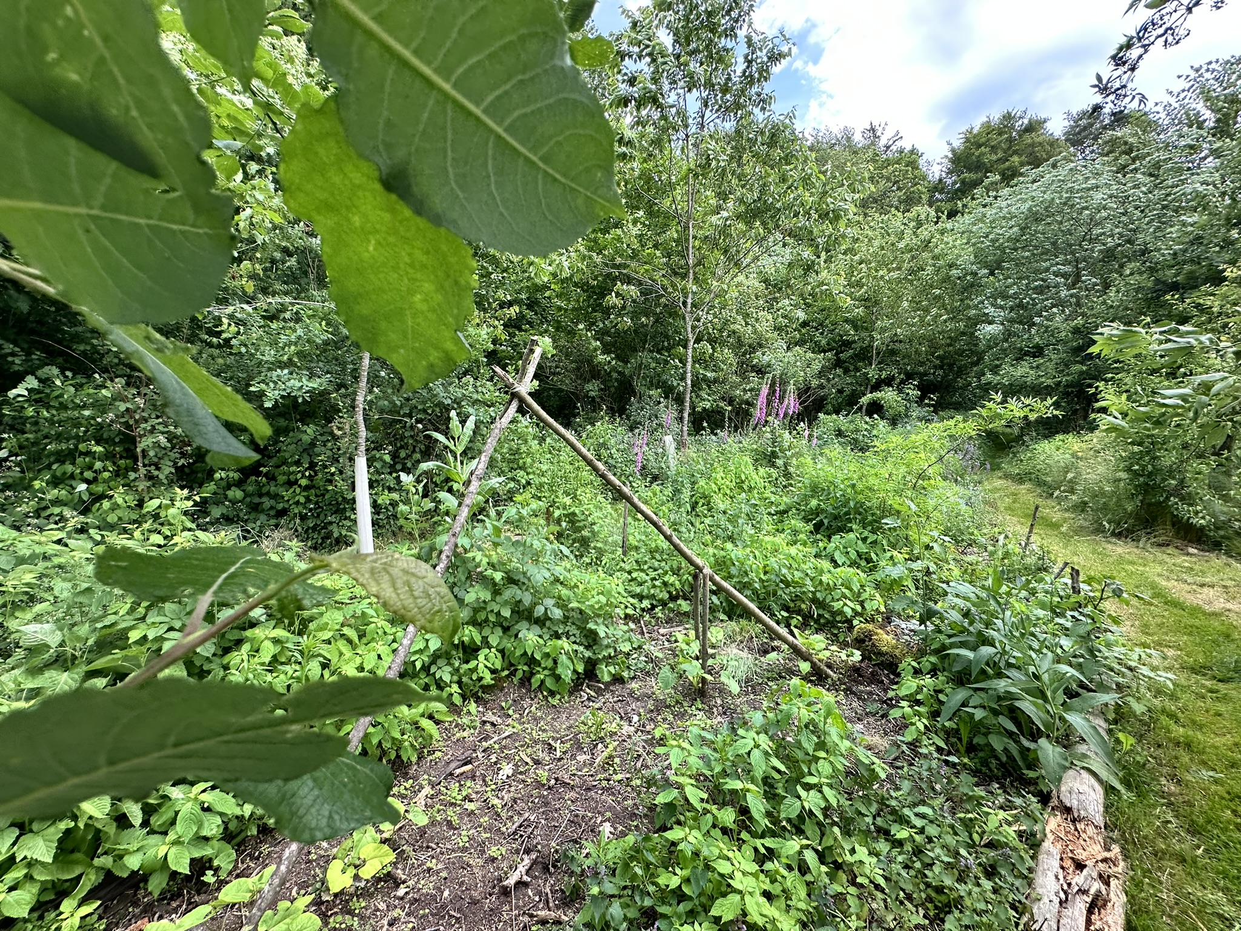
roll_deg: +3.2
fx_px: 502
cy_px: 466
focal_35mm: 14
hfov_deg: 102.1
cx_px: 620
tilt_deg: -4.8
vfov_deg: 85.7
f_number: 2.2
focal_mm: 2.22
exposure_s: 1/182
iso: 40
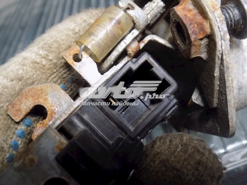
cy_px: 92
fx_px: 328
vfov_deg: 31.5
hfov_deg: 41.2
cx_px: 124
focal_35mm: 46
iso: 400
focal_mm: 8.1
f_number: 3.7
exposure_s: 1/13
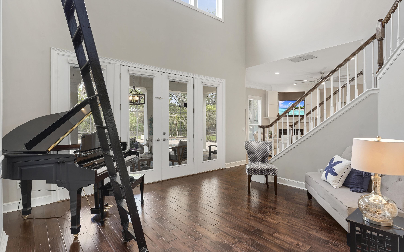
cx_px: 202
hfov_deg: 91.1
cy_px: 124
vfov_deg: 65.0
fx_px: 198
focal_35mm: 18
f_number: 8
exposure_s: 5
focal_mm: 17
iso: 100
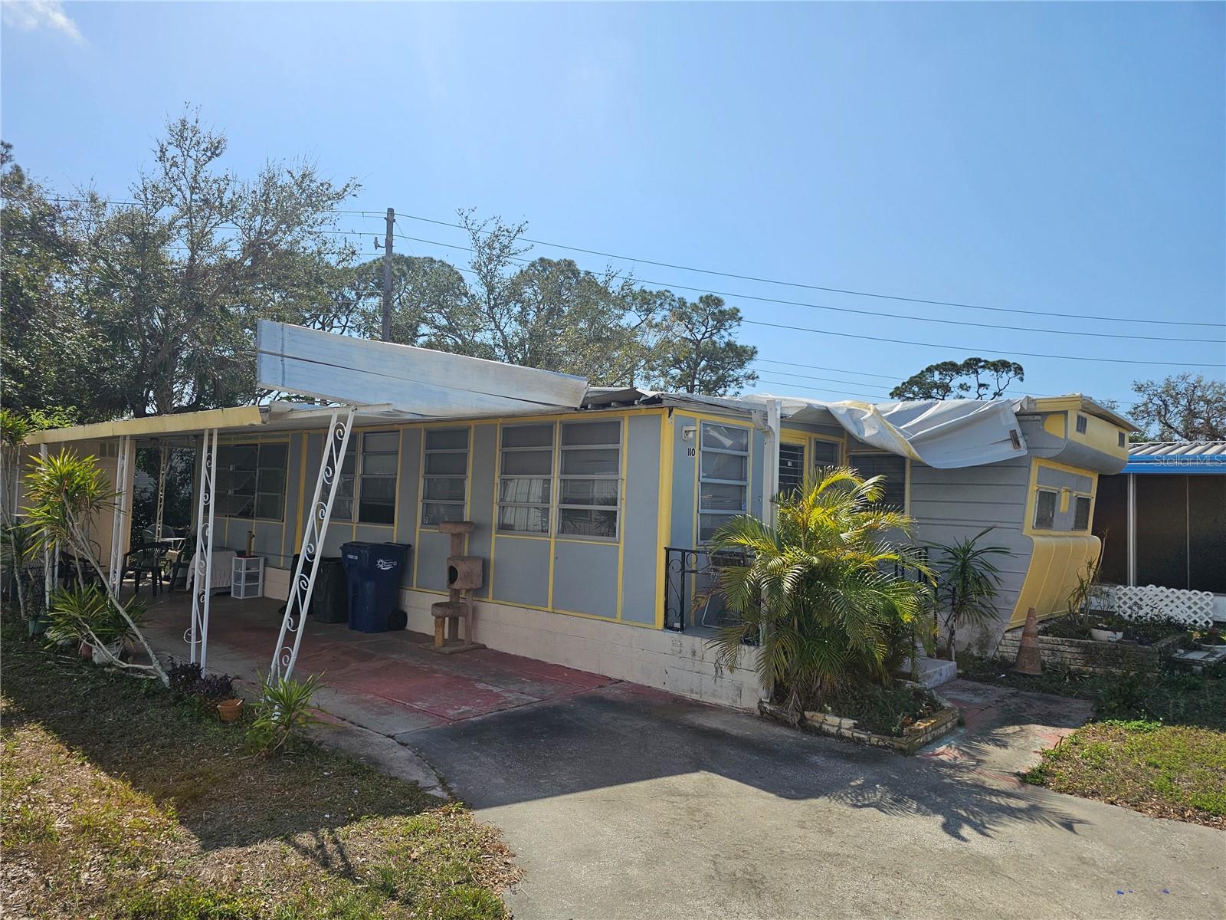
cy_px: 460
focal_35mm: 23
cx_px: 613
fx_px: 815
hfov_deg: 73.9
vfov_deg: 58.9
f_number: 1.7
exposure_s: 1/1269
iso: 10
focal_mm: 6.3
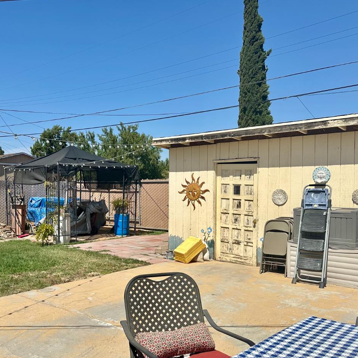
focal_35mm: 34
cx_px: 133
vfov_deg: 48.3
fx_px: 398
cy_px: 204
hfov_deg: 48.0
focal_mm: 6.86
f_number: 1.78
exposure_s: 1/6623
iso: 80
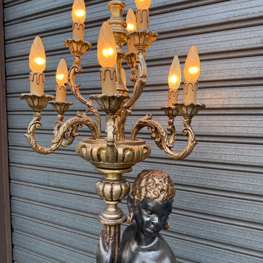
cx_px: 133
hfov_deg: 55.6
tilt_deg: -4.5
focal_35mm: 29
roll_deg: +0.0
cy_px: 144
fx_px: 249
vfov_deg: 55.5
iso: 100
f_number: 1.78
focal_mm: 6.76
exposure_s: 1/245
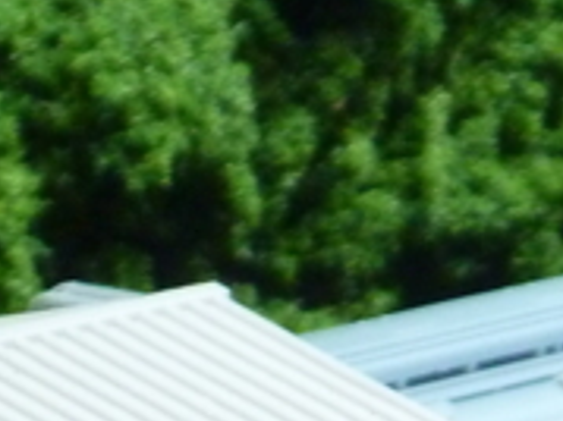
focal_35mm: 741
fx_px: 12044
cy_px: 478
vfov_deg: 2.0
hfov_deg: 2.7
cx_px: 780
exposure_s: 1/13
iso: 400
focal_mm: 22.8
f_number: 5.9
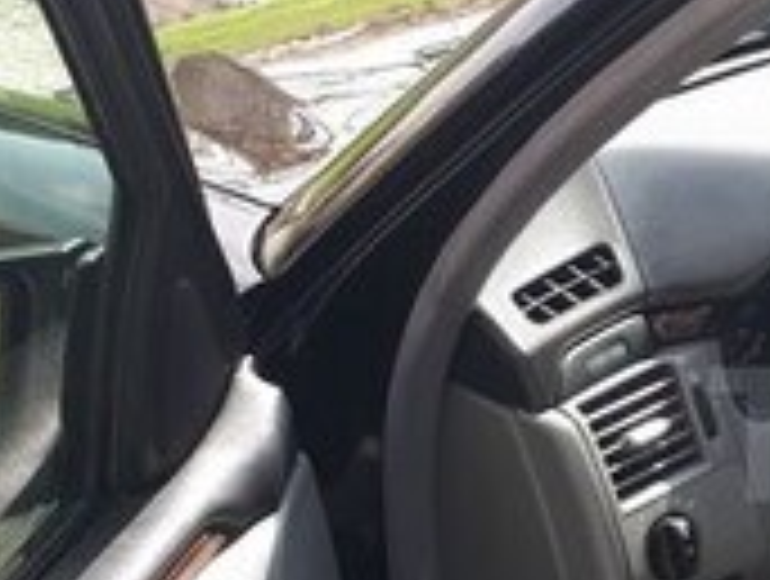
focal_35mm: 104
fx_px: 2318
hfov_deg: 17.0
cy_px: 434
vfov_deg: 14.2
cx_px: 1171
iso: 40
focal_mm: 3.6
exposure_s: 1/386
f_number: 1.9
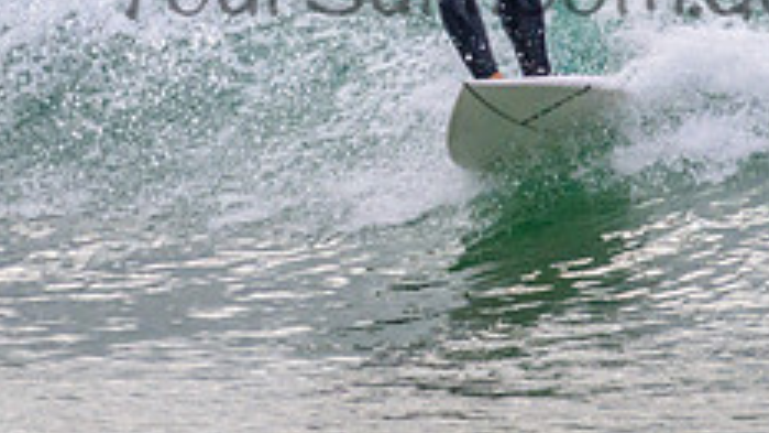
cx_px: 245
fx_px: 51868
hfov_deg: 0.8
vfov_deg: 0.5
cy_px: -170
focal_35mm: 2544
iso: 800
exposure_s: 1/2000
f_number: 11
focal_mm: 800
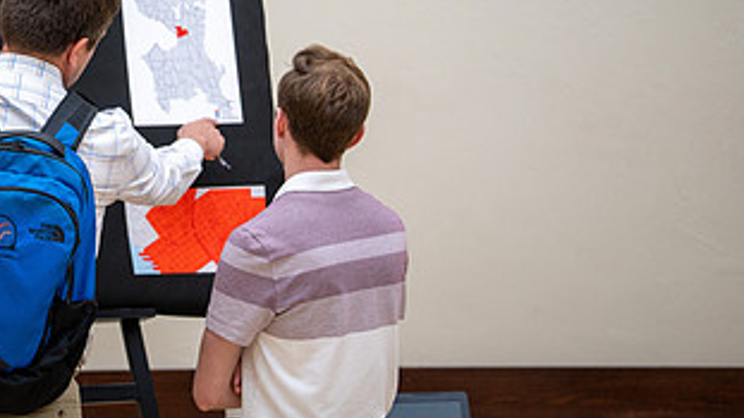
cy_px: 102
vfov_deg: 8.8
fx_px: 2703
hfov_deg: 15.6
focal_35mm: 137
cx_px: 182
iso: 640
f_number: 2.8
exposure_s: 1/160
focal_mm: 70
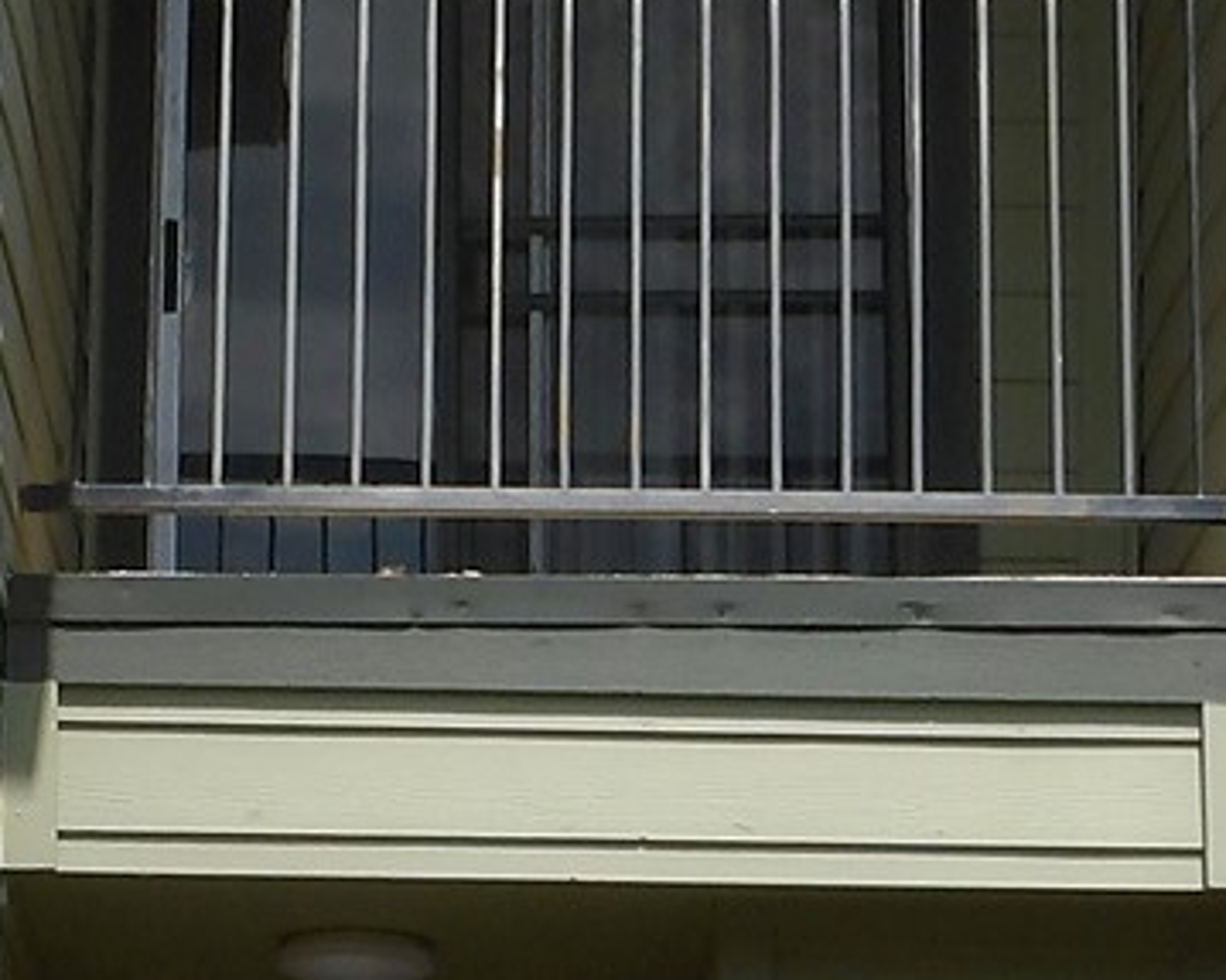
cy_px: 799
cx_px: 150
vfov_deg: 12.0
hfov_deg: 14.9
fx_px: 4643
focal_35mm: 128
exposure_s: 1/736
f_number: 4.1
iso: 100
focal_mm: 4.2
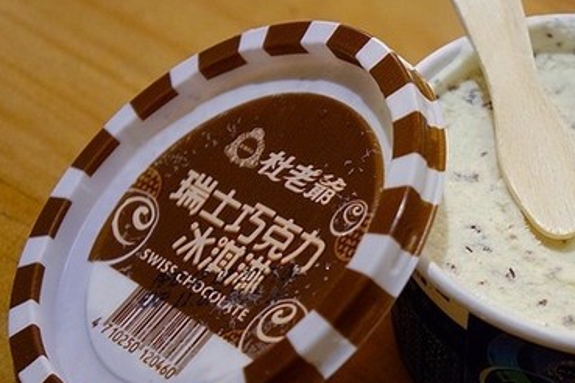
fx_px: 1674
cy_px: 257
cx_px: 464
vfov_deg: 13.0
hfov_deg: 19.3
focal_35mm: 105
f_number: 4.5
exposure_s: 1/80
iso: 2500
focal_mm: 43
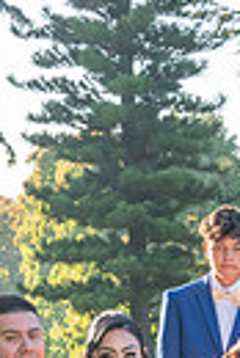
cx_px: 361
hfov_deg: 9.1
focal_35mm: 147
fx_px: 1466
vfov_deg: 13.2
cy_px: 527
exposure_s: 1/200
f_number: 5.6
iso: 200
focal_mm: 33
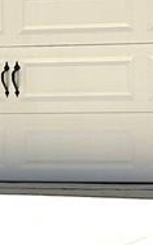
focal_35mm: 149
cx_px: 655
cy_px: -43
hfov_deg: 6.6
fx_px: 995
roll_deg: +2.5
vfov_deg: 13.7
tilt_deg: +1.8
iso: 50
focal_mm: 5.7
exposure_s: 1/3831
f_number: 1.5
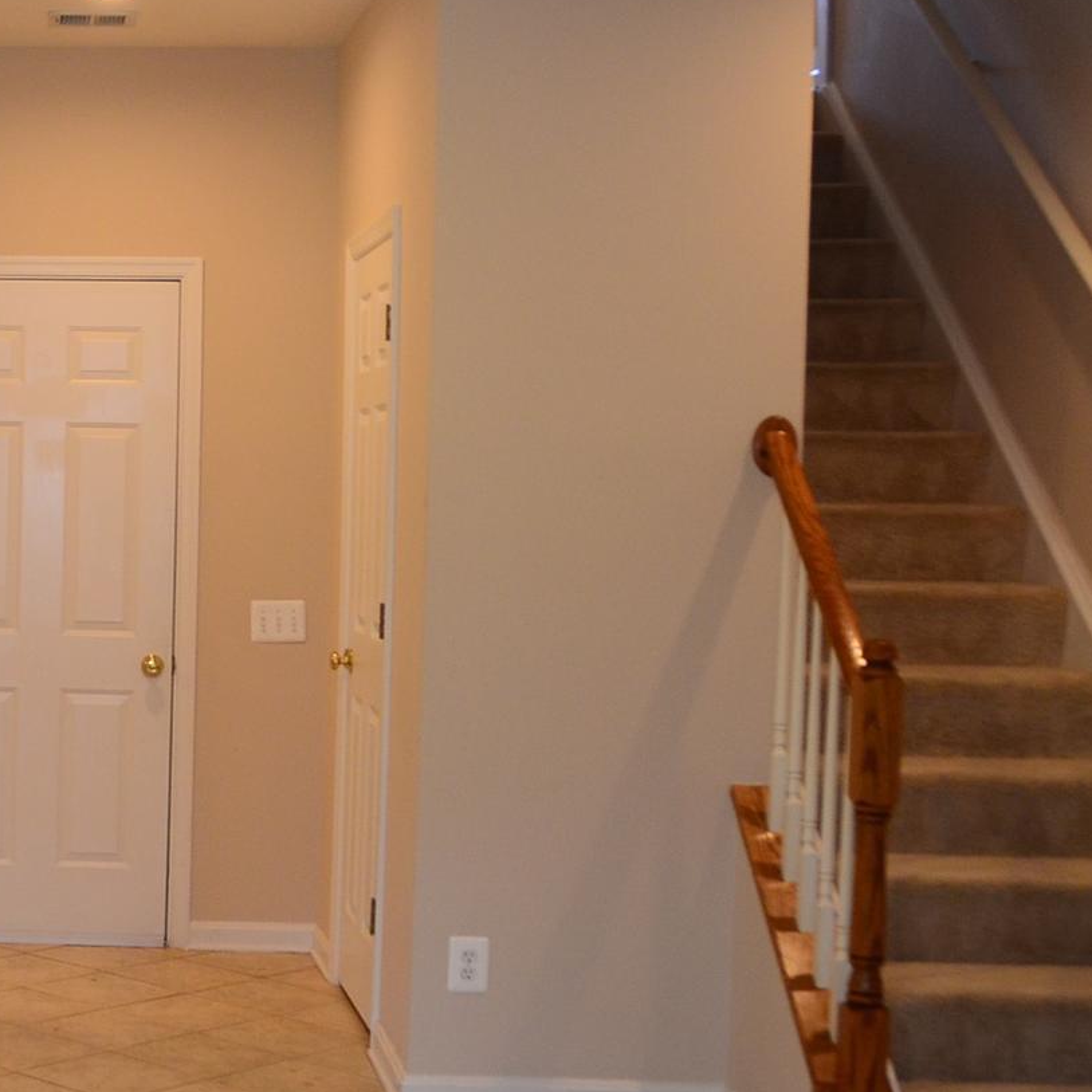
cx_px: -166
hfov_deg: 24.7
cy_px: 504
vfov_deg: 26.9
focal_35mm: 64
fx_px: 2284
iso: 800
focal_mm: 20
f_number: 3.5
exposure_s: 1/100
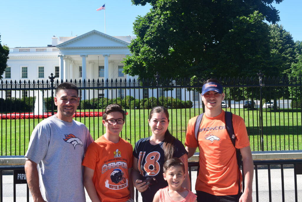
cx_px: 151
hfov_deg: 43.6
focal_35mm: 45
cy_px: 101
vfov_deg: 29.9
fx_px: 378
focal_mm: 30
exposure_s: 1/320
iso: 400
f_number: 10
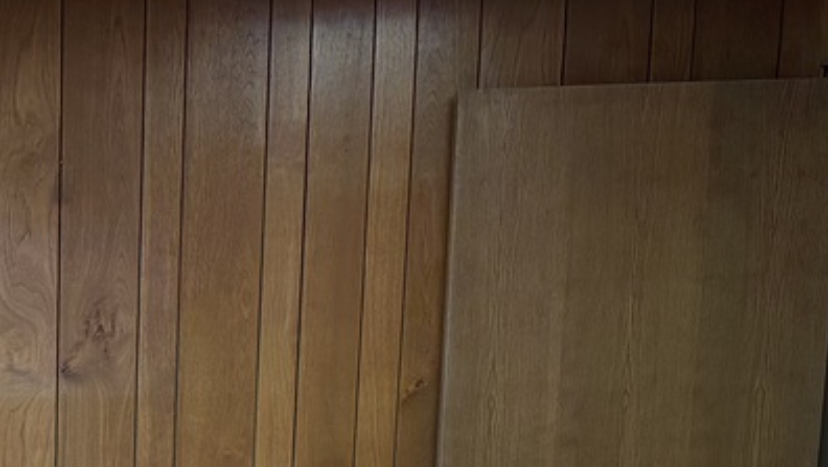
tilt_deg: -14.2
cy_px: 873
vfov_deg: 11.7
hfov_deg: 21.1
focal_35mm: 95
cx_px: -134
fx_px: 2086
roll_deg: +0.7
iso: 125
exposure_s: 1/120
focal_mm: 6.76
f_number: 1.78
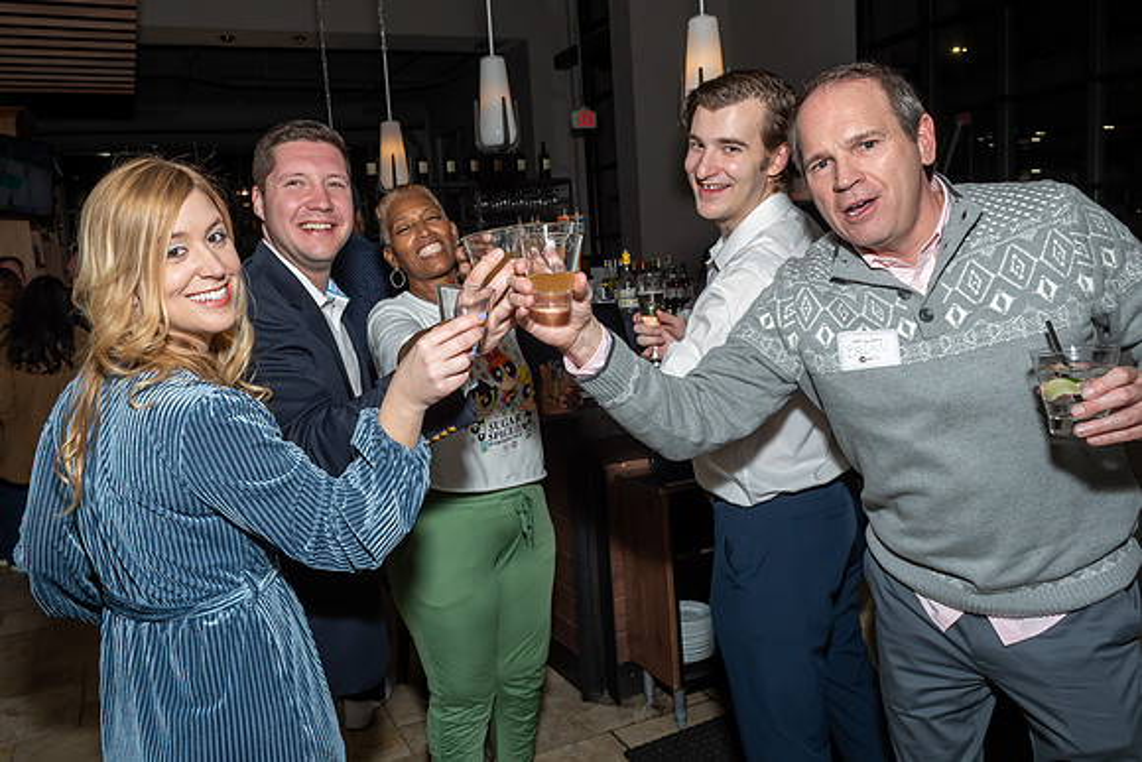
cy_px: 384
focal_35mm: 27
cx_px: 529
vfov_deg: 47.4
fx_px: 869
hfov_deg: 66.6
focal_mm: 17
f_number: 8
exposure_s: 1/250
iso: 400
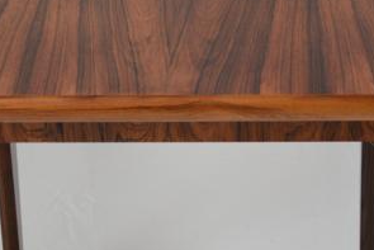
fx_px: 1840
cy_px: 123
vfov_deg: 7.8
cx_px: 153
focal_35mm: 177
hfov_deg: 11.6
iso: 100
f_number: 5
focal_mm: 58
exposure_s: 1/80
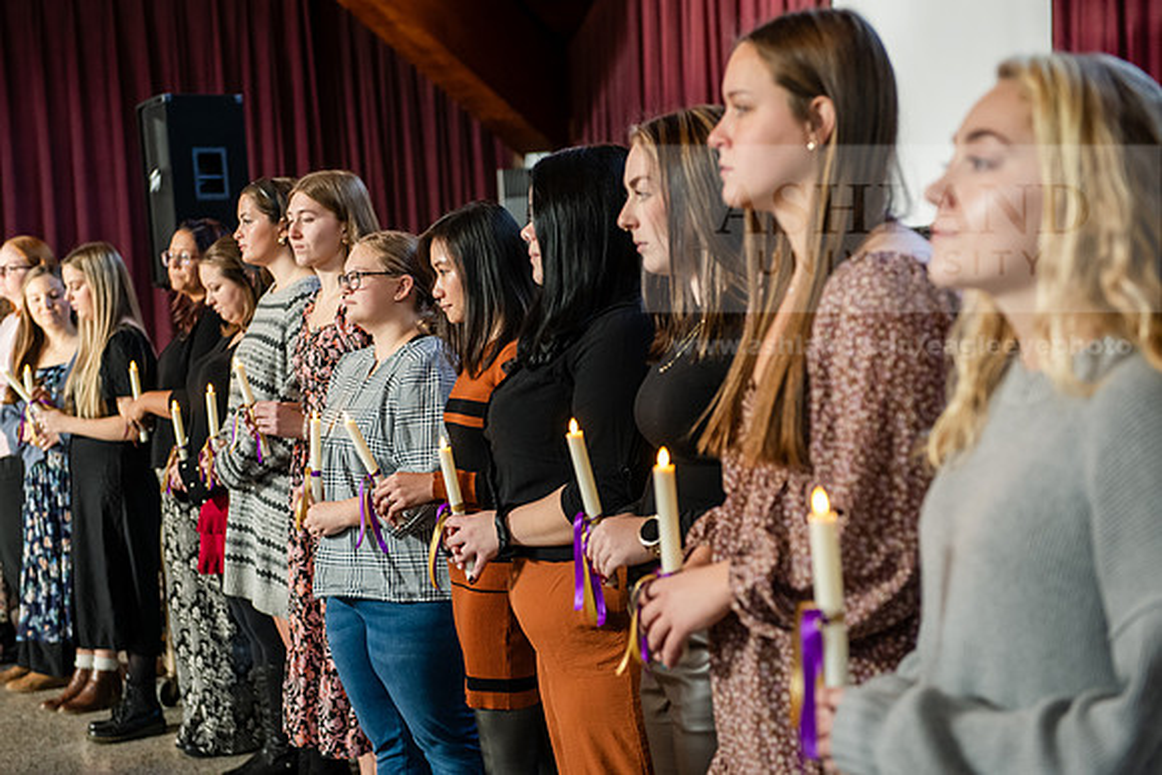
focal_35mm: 62
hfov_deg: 32.4
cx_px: 581
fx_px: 2002
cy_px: 388
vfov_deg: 21.9
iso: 2000
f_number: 3.5
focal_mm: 62
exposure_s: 1/160
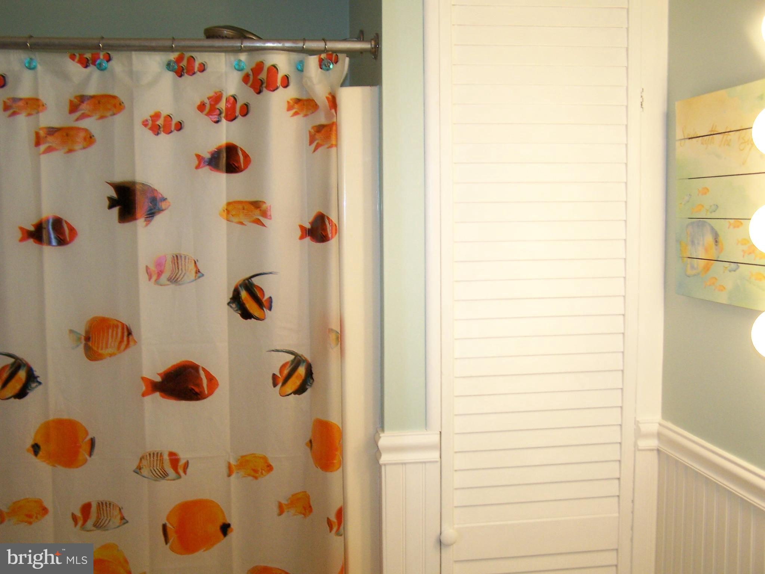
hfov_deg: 49.0
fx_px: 840
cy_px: 287
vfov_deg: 37.7
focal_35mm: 38
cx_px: 382
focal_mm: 6.3
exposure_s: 1/90
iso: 140
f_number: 2.8
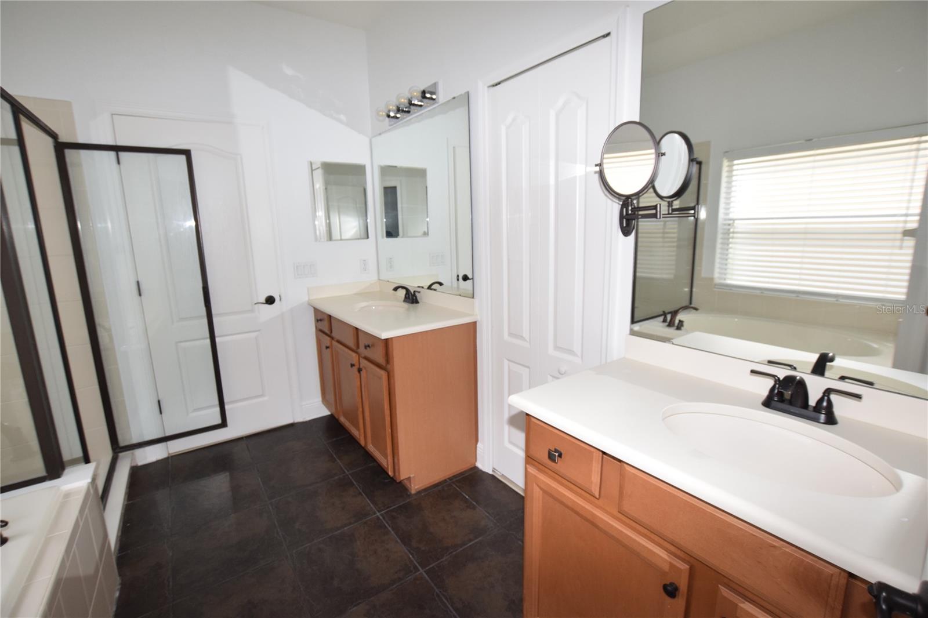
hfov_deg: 100.4
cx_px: 464
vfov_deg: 77.3
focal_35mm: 15
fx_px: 387
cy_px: 309
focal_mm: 10
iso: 800
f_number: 5
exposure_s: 1/100
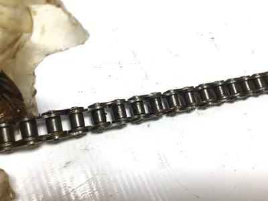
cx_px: 134
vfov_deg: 45.4
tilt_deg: -60.8
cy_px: 100
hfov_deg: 58.4
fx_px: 240
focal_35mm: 31
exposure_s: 1/120
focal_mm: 3.3
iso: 25
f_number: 2.4
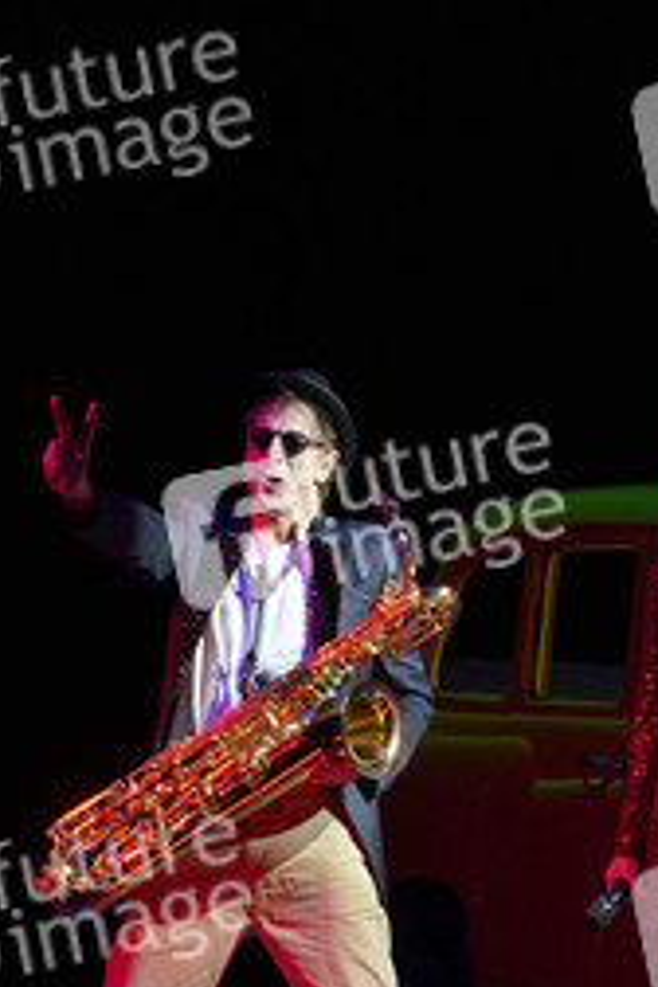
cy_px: 713
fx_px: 4304
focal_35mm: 157
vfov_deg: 13.0
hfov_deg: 8.7
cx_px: 478
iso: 1250
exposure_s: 1/160
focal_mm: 99
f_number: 5.6
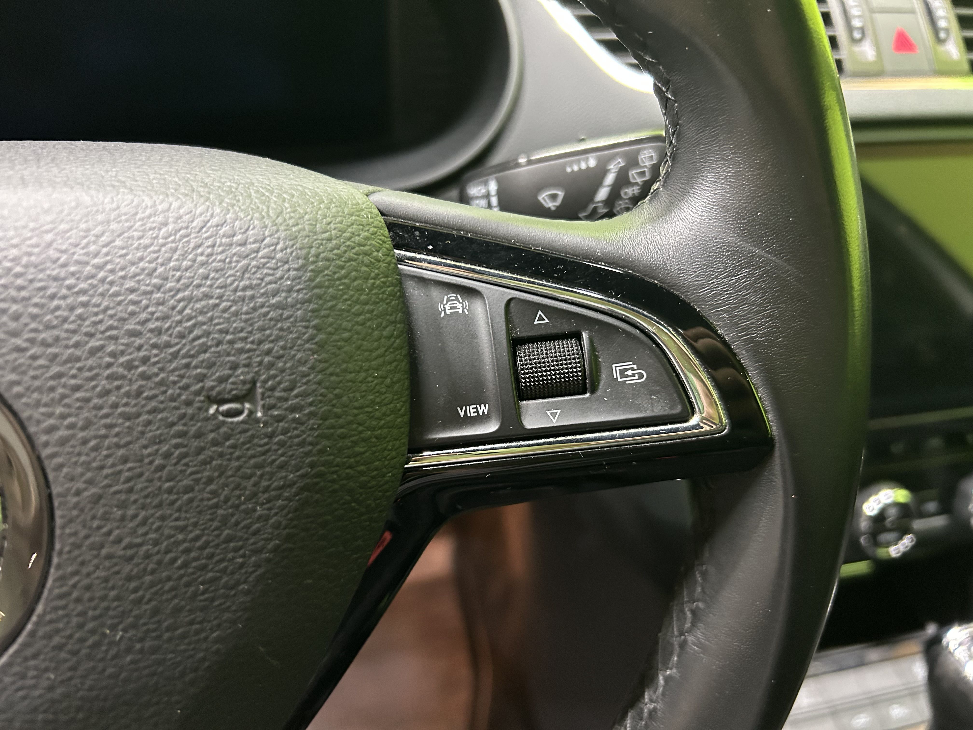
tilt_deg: -36.4
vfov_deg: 53.1
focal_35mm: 26
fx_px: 731
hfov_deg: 67.3
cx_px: 486
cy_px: 365
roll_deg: -3.1
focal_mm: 5.7
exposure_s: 1/33
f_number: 1.5
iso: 500
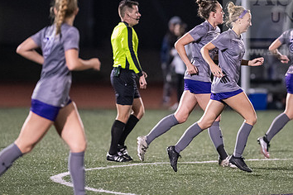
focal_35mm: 492
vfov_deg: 2.8
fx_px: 4004
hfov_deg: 4.2
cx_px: 198
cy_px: 69
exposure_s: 1/640
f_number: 2.8
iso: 8000
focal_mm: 300
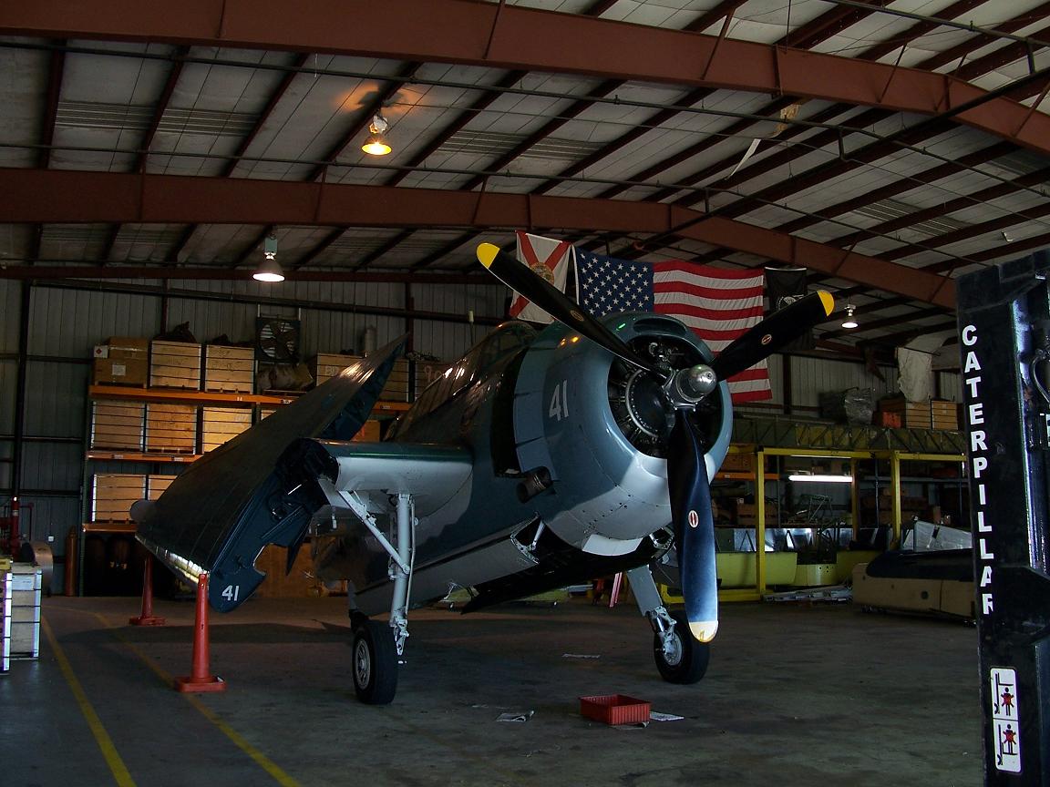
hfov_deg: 52.6
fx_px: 1062
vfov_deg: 40.7
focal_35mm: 35
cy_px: 394
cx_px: 525
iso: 80
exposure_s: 1/60
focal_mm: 6
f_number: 2.8
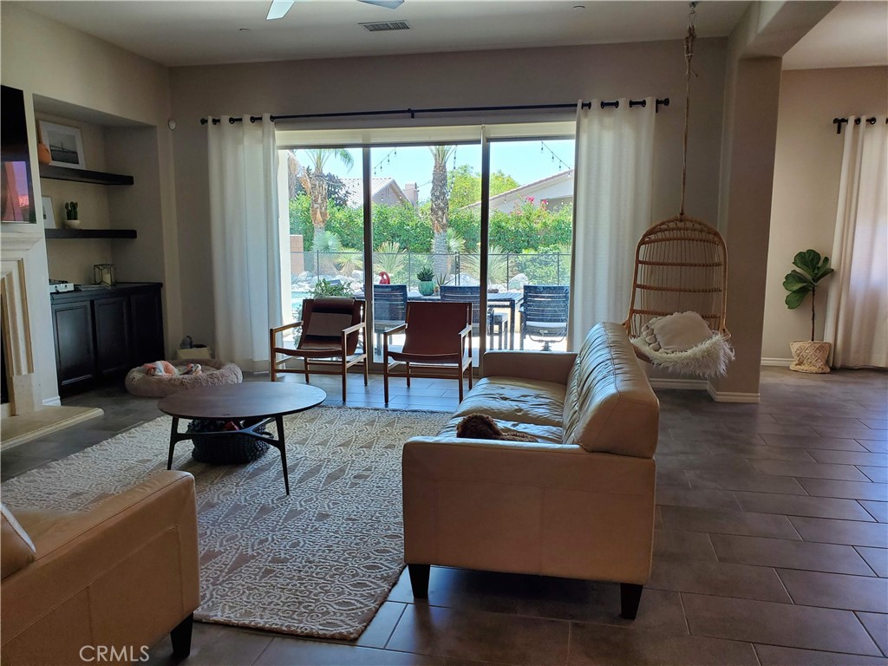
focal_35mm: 26
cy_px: 333
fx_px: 667
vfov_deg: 53.1
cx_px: 444
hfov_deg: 67.3
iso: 125
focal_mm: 4.3
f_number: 2.4
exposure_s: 1/120
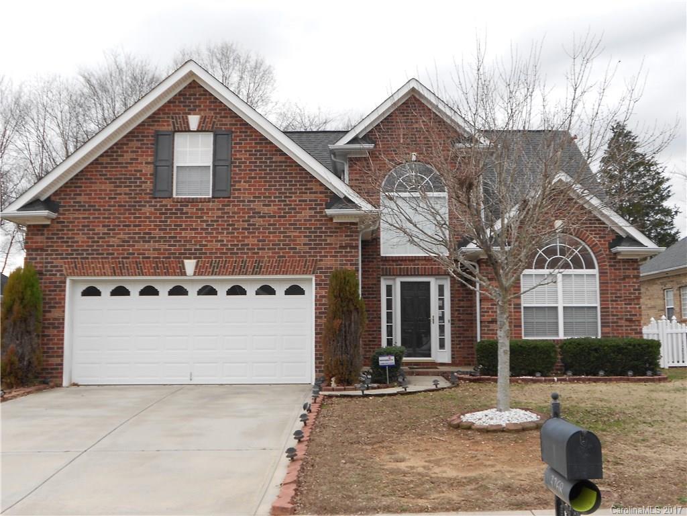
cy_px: 258
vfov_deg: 38.7
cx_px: 344
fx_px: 734
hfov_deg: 50.1
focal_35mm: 37
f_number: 3.9
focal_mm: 6.7
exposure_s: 1/40
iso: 80
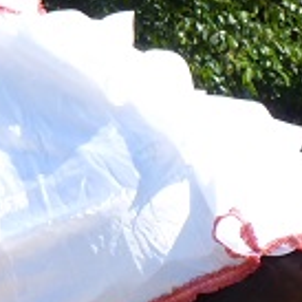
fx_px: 13917
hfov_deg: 1.2
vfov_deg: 1.2
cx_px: -77
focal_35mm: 1410
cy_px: 190
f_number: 4.9
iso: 80
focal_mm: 49.2
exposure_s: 1/320
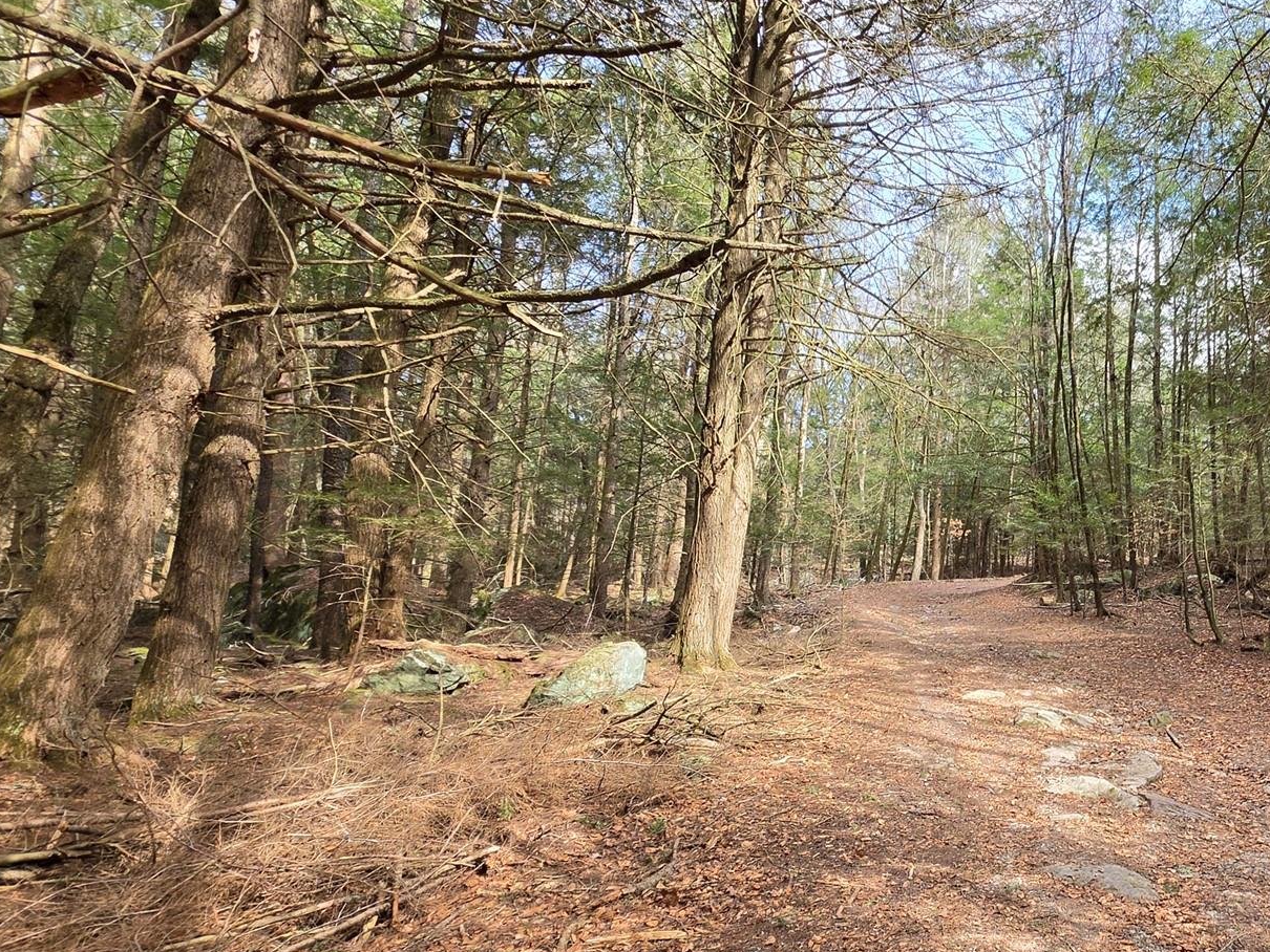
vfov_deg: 60.4
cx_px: 1004
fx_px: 807
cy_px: 587
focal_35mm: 22
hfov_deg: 69.4
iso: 32
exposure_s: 1/120
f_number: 1.9
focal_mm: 2.2
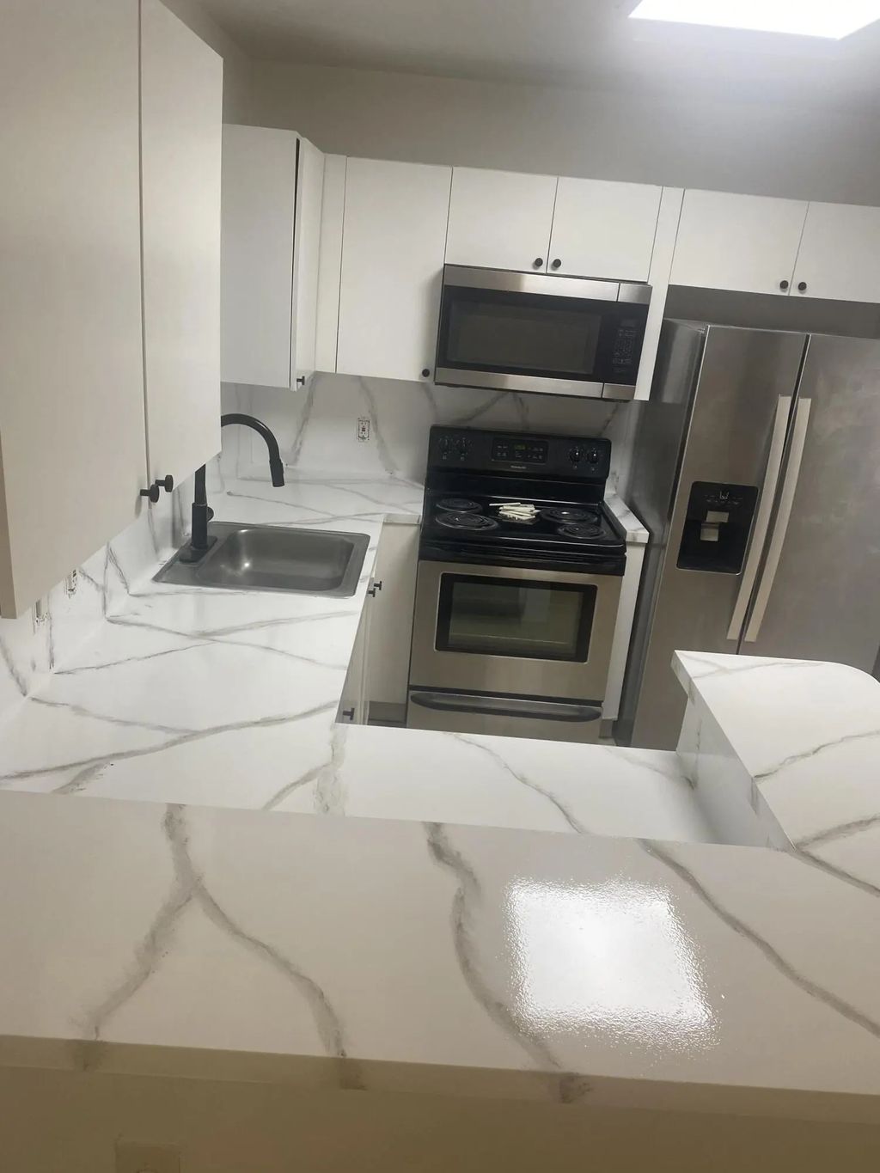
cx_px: 440
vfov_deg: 67.3
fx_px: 881
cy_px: 586
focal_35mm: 26
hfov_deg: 53.1
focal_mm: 4.25
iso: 80
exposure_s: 1/120
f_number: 1.8
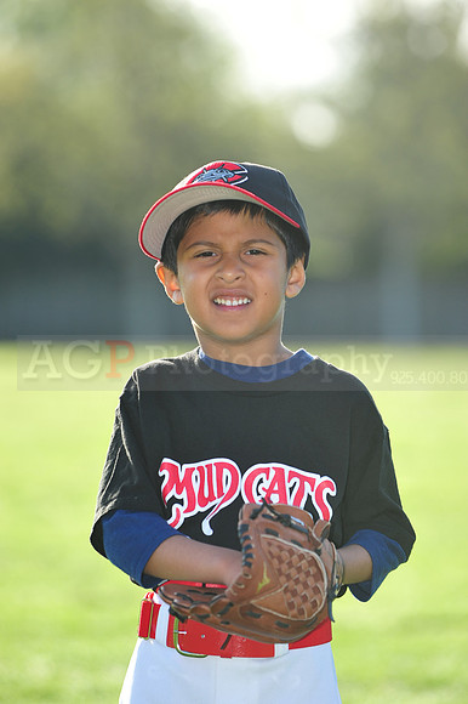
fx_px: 3904
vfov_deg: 10.3
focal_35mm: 200
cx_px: 234
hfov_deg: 6.9
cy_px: 352
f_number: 5
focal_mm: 200
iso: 400
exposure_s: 1/800
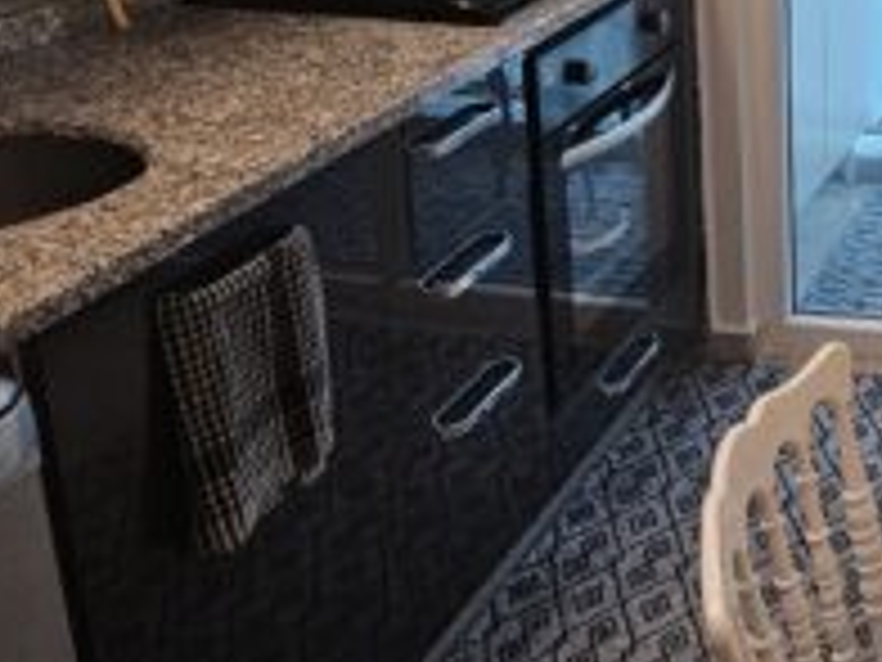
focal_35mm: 53
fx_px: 1350
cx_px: 1026
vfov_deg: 26.3
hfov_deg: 31.1
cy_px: 27
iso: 320
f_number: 2.2
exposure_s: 1/70.8
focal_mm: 2.2
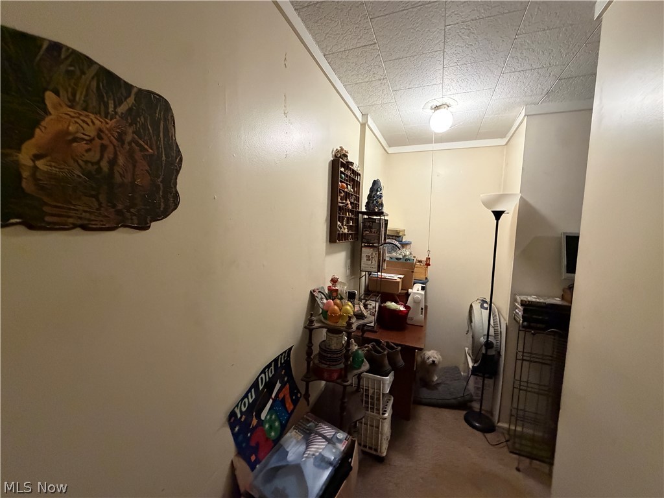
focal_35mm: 14
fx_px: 269
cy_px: 249
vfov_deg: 85.7
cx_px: 332
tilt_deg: -3.9
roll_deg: -0.8
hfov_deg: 102.1
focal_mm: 2.22
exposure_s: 1/60
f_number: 2.2
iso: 640
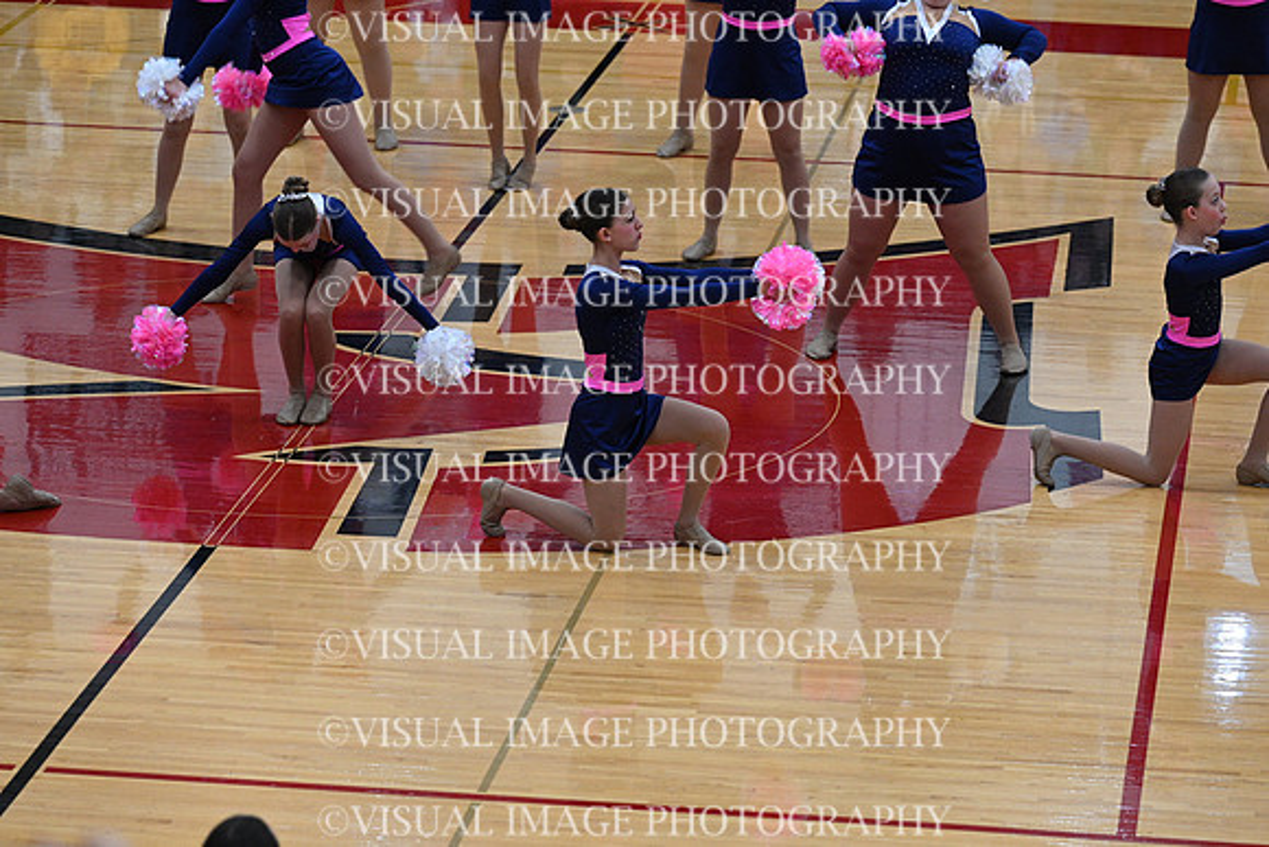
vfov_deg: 9.8
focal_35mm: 140
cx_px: 634
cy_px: 424
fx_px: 4936
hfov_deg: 14.7
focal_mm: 140
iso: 4000
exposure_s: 1/400
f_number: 4
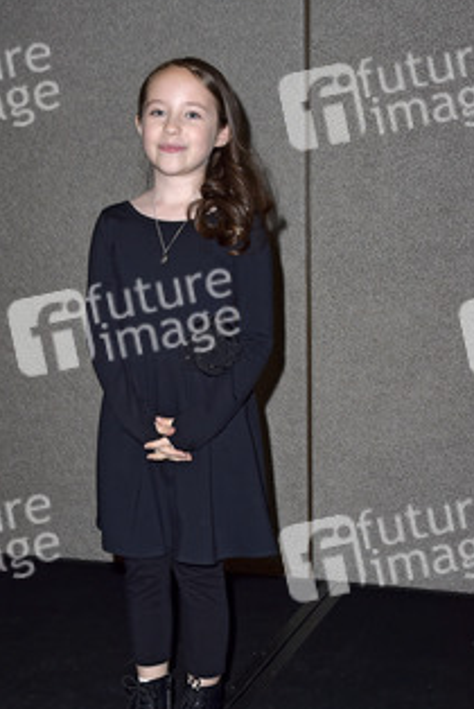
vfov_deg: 35.4
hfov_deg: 24.2
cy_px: 436
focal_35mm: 56
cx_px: 191
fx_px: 1103
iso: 500
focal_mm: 44
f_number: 6.3
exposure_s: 1/250
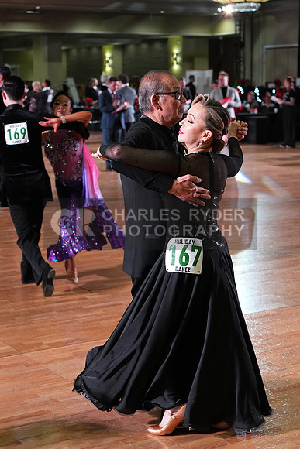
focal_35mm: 71
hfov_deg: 19.2
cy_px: 224
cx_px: 150
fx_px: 887
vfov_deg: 28.4
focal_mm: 71
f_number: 5
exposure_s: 1/400
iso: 6400
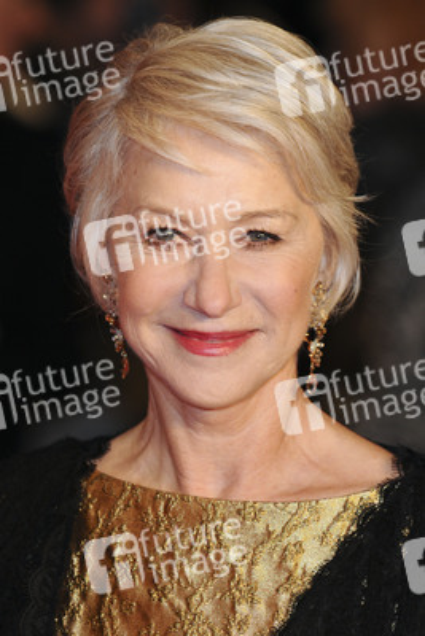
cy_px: 318
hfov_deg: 5.2
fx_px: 4644
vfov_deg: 7.8
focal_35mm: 262
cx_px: 212
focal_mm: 175
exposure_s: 1/200
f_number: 4
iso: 500
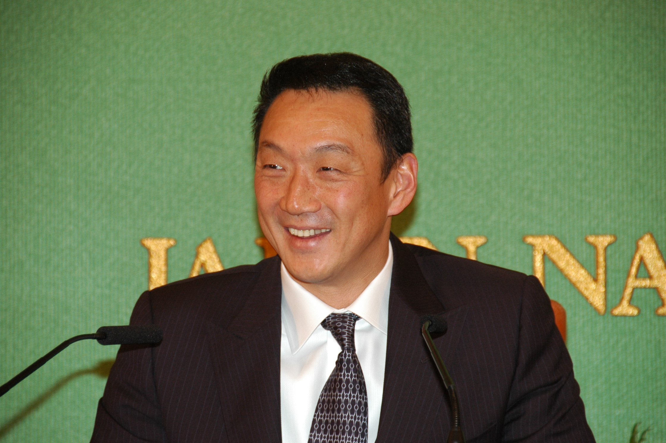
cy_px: 222
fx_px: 4712
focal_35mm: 255
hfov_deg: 8.1
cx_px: 333
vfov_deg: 5.4
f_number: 5.6
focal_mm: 170
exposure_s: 1/60
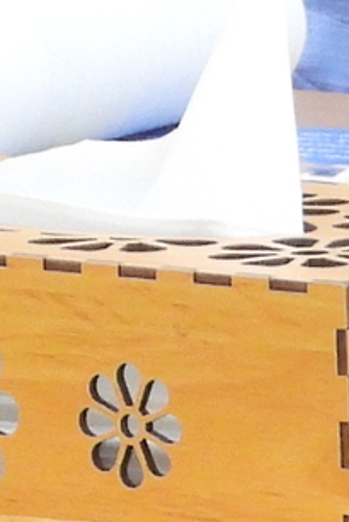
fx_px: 21394
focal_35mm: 1473
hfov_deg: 0.9
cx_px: -853
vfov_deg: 1.4
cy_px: -988
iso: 400
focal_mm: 30.3
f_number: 4.5
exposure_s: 1/40
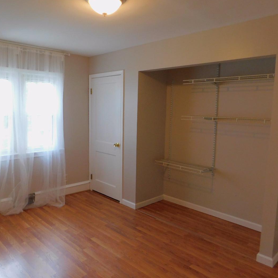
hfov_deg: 57.2
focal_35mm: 28
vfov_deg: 57.3
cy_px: 136
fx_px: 254
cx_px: 125
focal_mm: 4
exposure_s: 1/30
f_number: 3
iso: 360
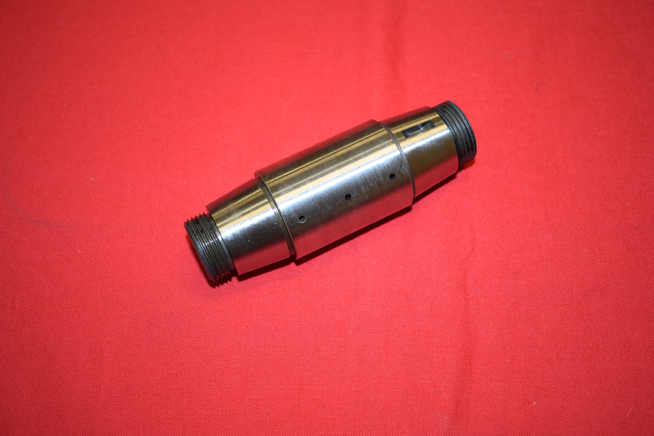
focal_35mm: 45
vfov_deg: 29.9
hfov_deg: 43.6
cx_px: 327
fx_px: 818
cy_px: 218
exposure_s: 1/80
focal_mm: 30
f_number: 4.2
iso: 500
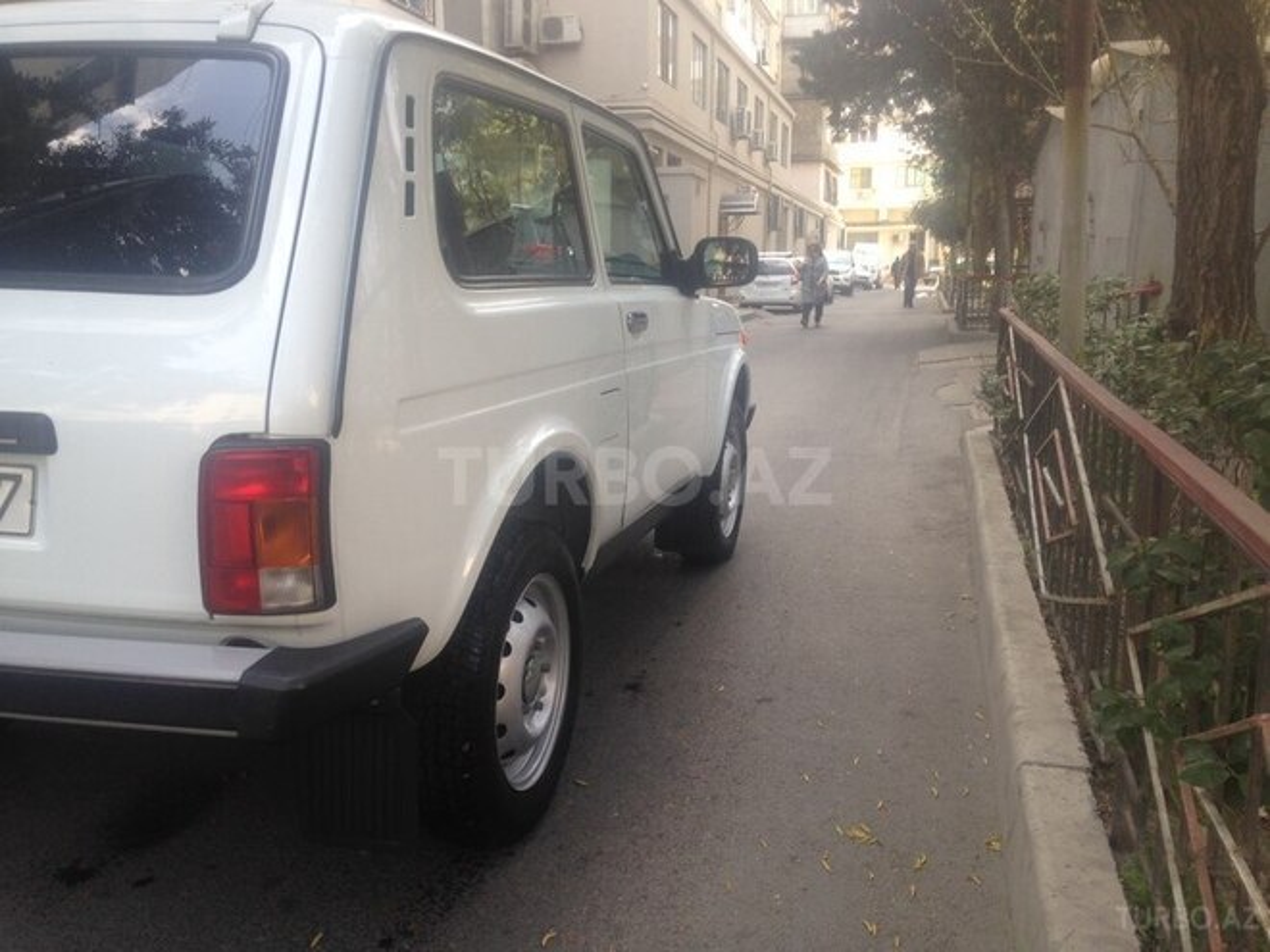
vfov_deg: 42.9
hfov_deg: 55.4
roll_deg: -1.5
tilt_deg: -7.7
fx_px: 1211
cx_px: 635
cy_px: 476
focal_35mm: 33
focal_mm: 4.12
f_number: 2.4
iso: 50
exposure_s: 1/120
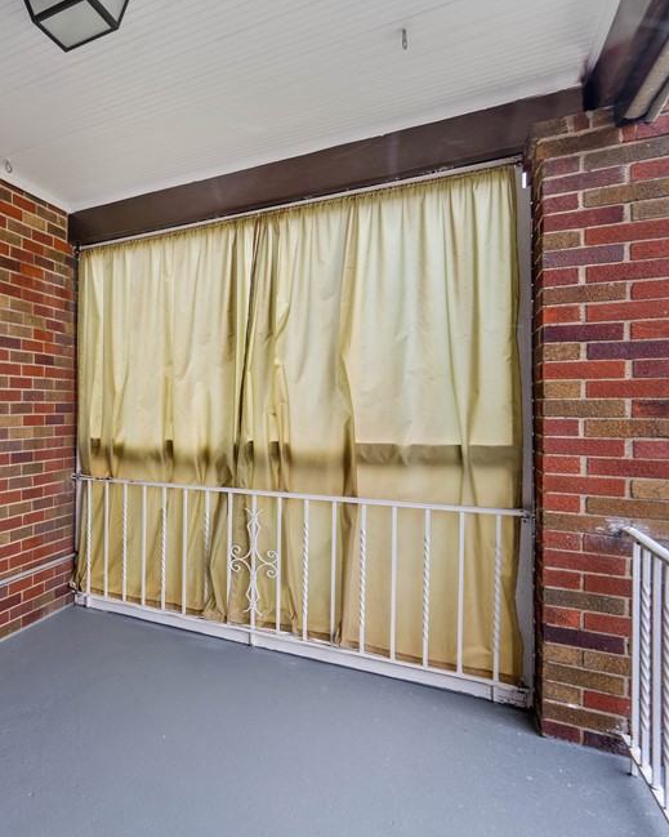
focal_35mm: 22
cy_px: 418
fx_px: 545
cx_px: 19
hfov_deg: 52.1
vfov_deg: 75.1
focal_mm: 14
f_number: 3.5
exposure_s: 1/50
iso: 100
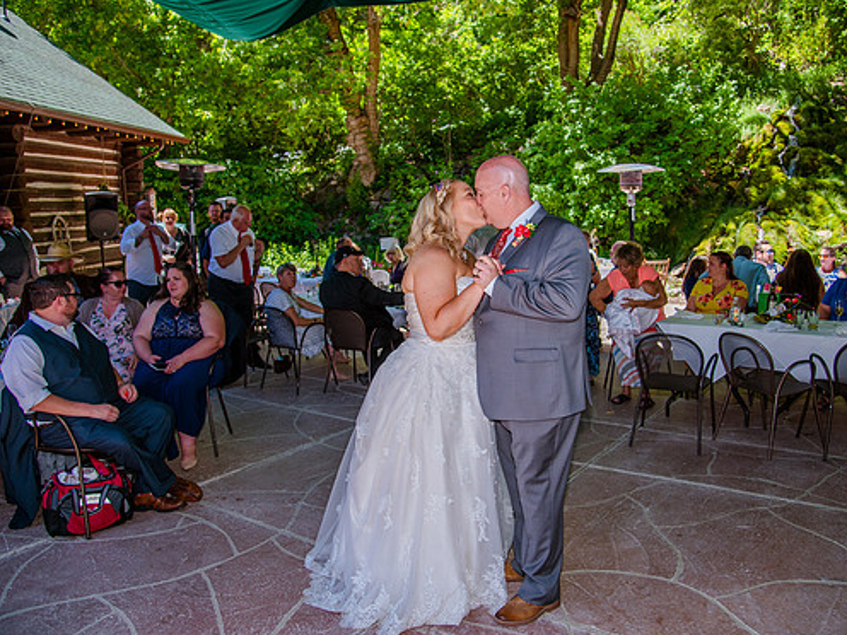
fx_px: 685
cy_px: 307
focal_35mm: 28
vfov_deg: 49.7
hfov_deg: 63.4
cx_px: 458
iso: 320
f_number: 4
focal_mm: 24
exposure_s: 1/400
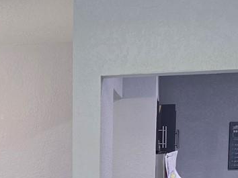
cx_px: -20
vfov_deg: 13.5
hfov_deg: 18.2
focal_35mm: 104
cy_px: 251
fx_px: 715
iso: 160
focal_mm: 6.5
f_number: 1.4
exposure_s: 1/120
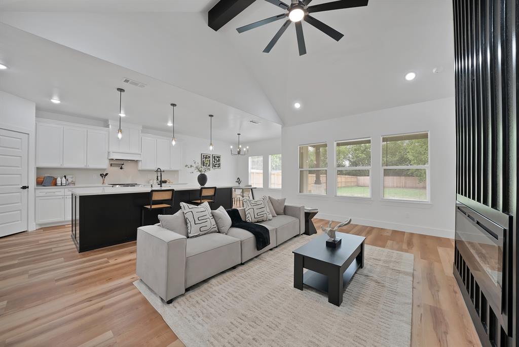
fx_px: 173
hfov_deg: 112.6
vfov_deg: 90.1
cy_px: 174
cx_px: 260
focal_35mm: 12
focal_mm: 12
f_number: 9
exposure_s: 1/5
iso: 640
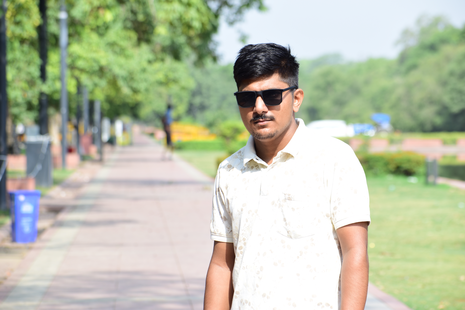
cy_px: 155
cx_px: 232
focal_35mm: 188
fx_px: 2422
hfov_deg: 11.0
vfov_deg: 7.3
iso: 100
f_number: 6.3
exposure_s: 1/160
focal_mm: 125
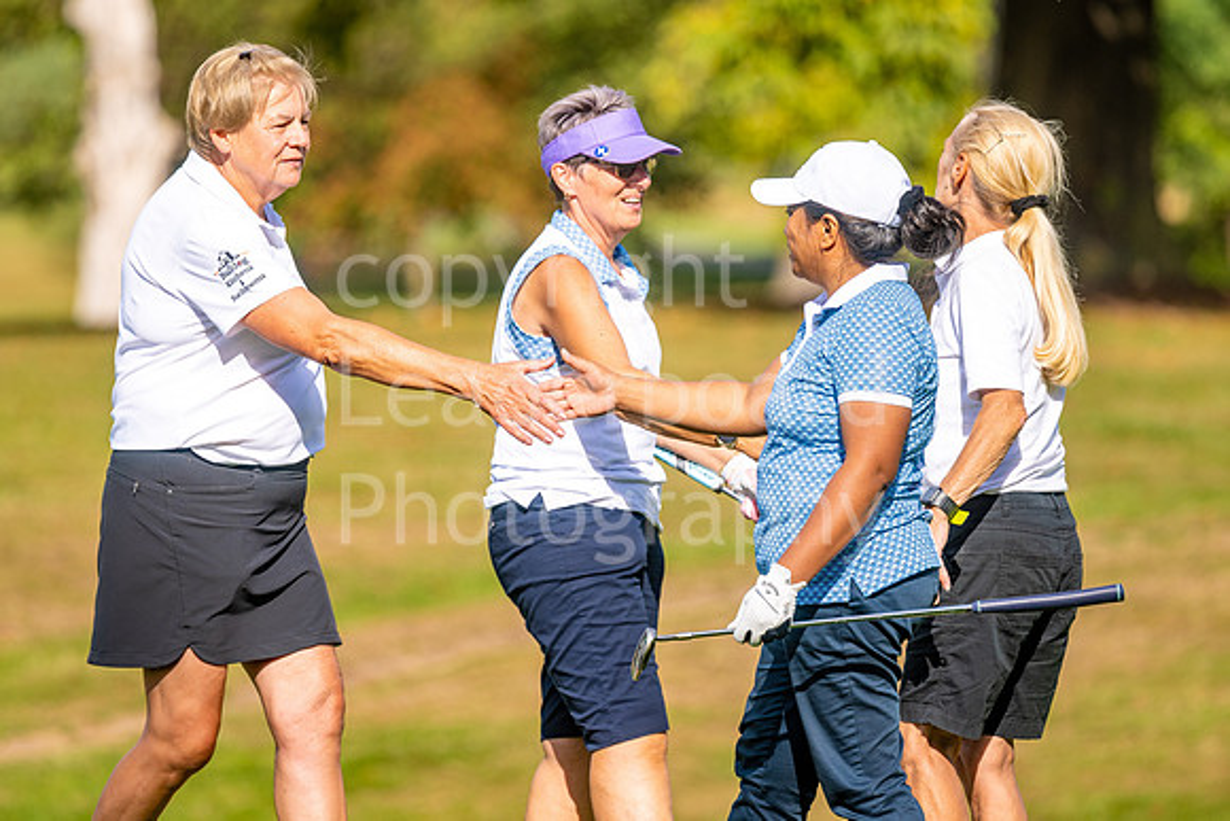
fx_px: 17022
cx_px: 549
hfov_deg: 4.1
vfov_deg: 2.8
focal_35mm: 498
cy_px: 367
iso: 100
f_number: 4
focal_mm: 300
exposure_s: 1/800
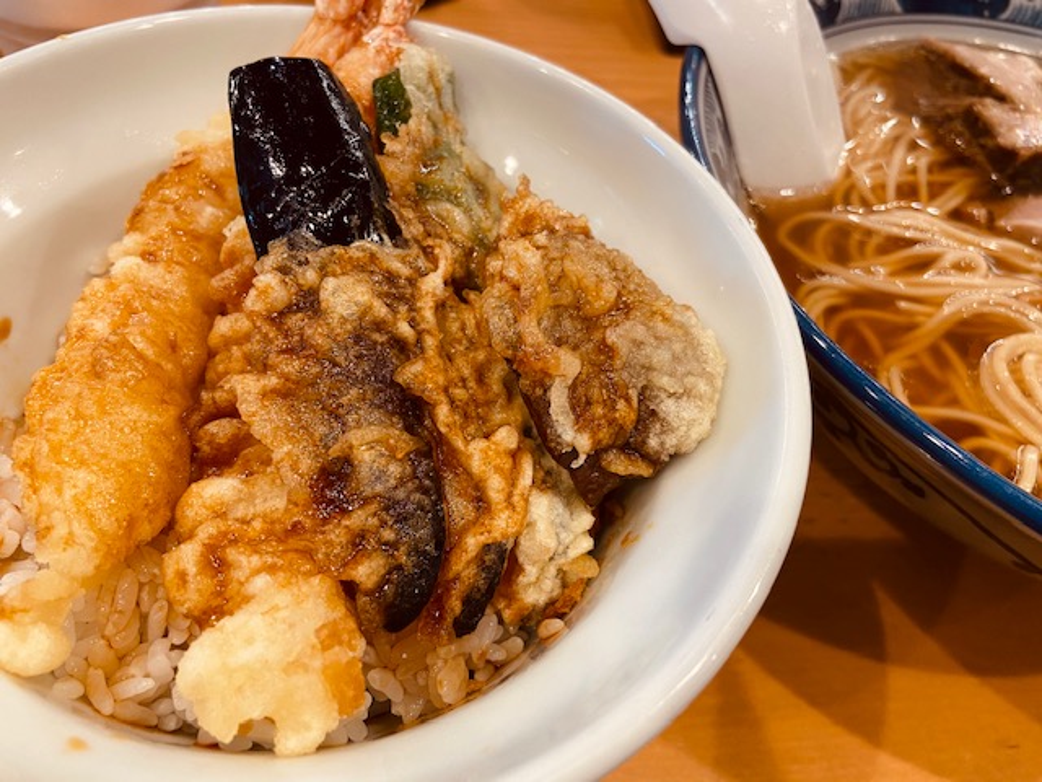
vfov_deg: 53.1
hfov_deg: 67.3
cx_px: 521
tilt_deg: -56.2
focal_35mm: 26
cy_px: 391
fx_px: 783
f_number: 1.8
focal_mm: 4.25
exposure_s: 1/50
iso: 80
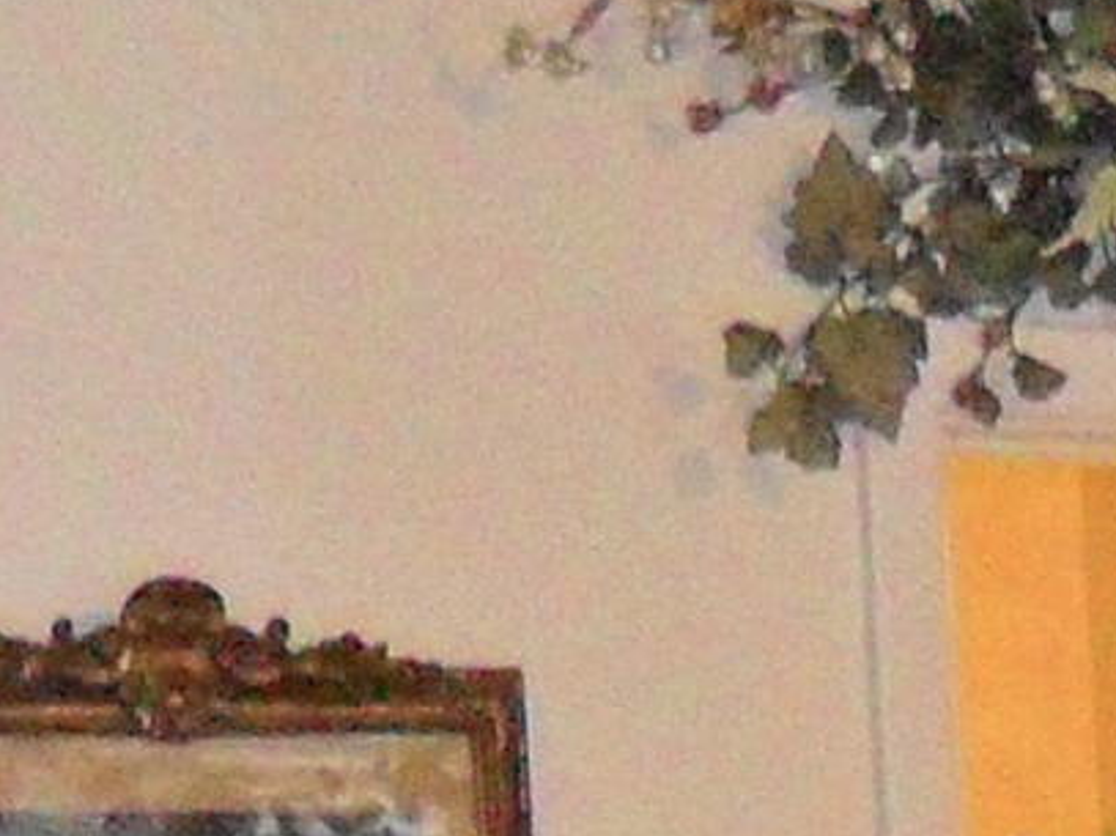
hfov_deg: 9.5
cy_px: 2738
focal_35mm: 199
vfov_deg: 6.6
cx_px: 1870
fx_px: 6414
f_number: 3.5
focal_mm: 4.9
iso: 400
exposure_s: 1/15
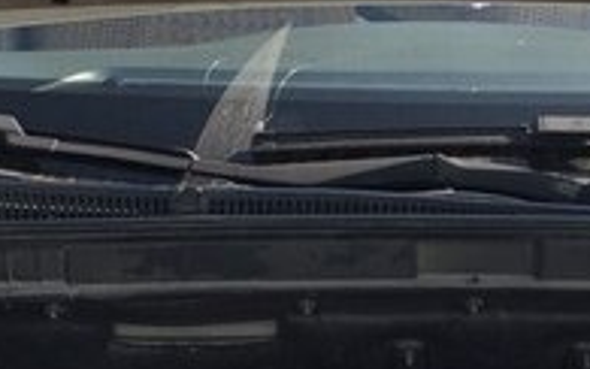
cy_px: 461
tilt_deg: -27.3
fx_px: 1673
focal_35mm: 104
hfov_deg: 19.9
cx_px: 399
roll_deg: -1.2
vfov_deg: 12.3
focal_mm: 4.15
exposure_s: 1/651
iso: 32
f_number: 2.2
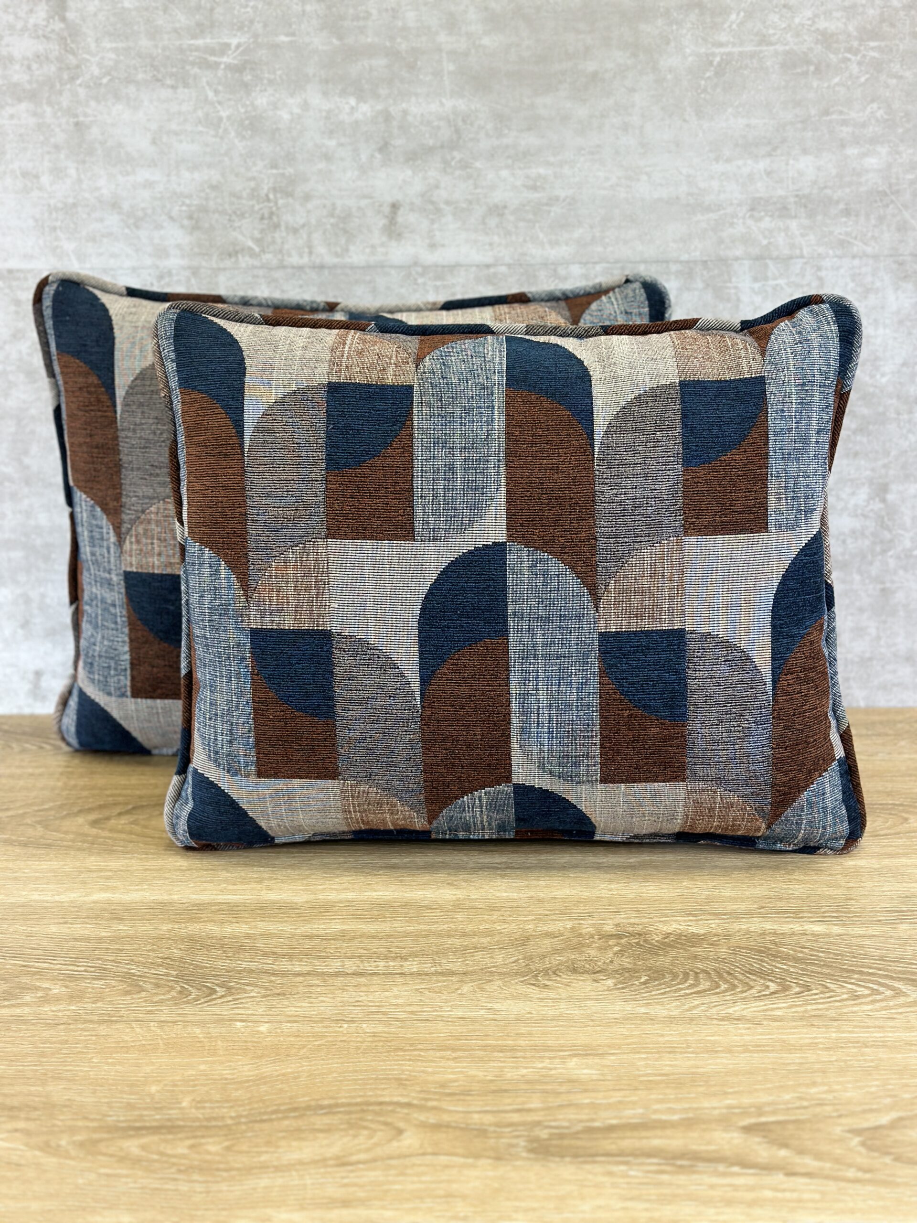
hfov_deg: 30.3
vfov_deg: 39.7
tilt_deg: -17.5
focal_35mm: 48
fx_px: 1695
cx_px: 458
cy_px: 612
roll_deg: +1.6
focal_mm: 6.86
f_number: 1.78
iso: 160
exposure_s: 1/120
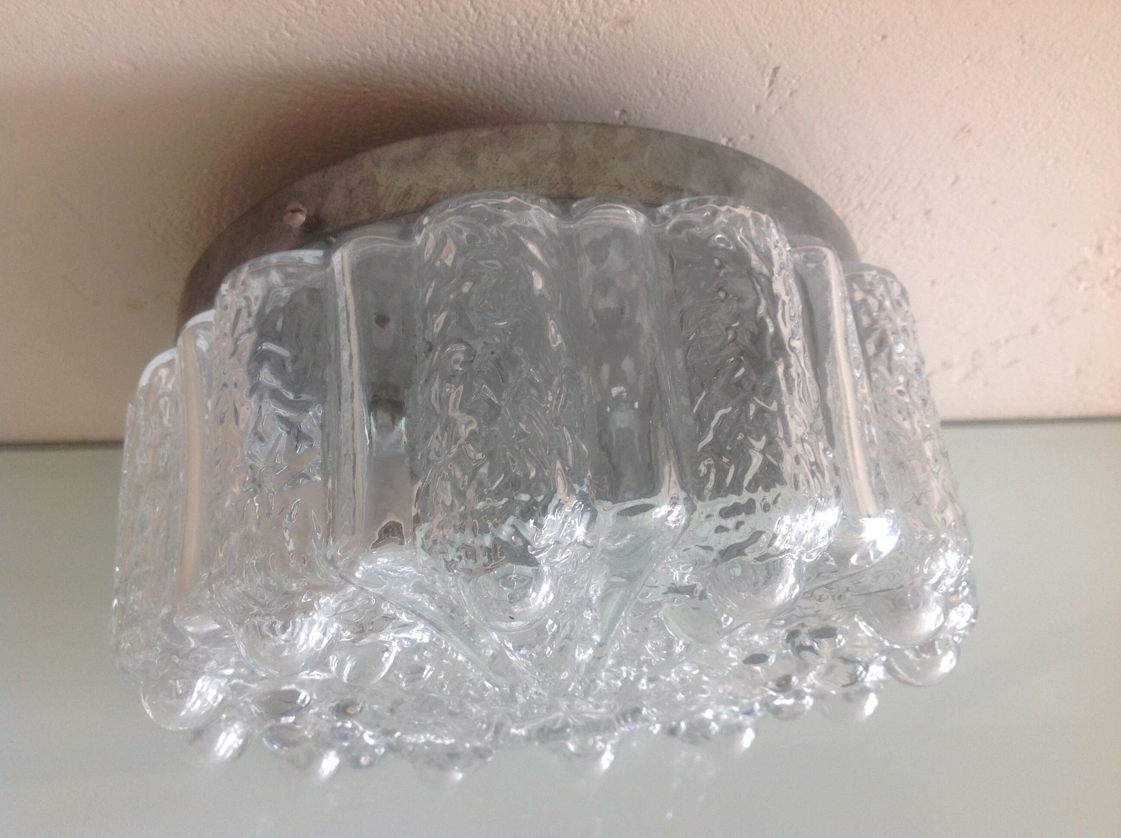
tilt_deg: -60.5
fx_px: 1132
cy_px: 419
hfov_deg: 52.7
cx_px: 560
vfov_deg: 40.6
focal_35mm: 35
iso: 64
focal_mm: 4.28
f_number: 2.4
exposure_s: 1/60
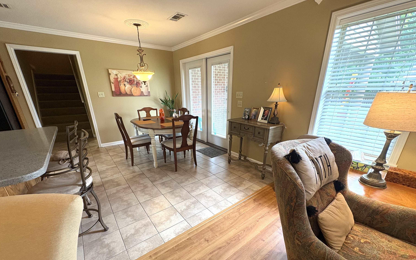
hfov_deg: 101.5
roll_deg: +0.8
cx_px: 209
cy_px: 153
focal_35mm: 15
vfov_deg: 74.2
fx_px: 170
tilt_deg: -20.0
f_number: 2.2
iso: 200
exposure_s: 1/60
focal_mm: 2.22
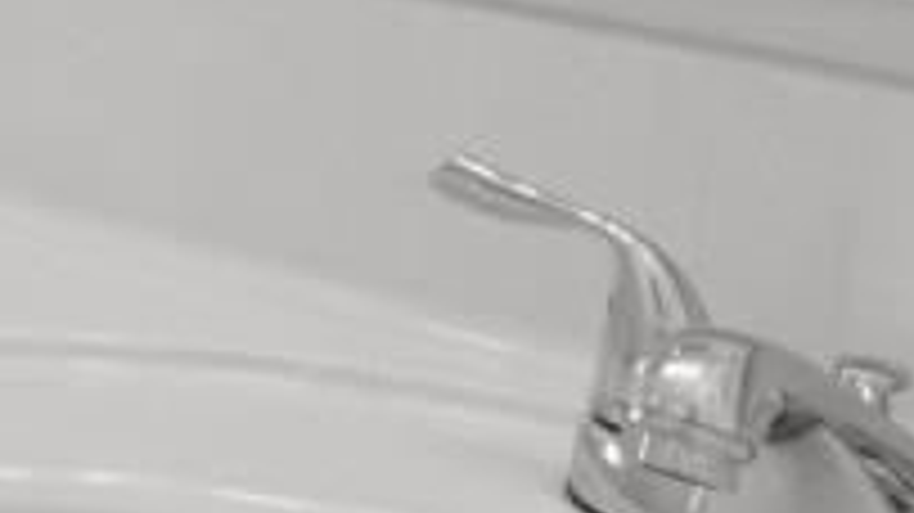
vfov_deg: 8.0
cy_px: -891
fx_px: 3246
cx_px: -1148
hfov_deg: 12.9
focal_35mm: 134
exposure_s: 1/60
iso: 100
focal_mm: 11
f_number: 4.8
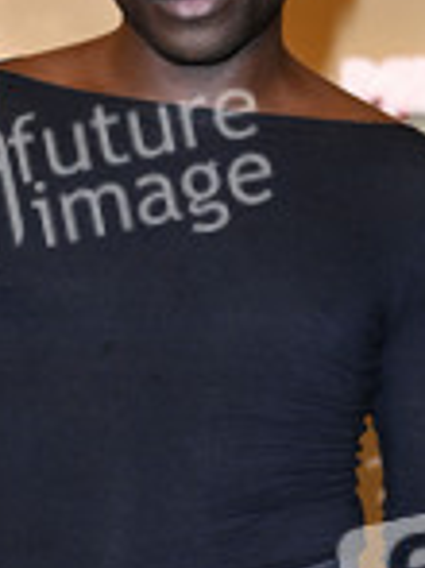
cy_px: 375
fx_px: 4213
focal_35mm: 257
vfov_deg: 7.7
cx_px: 185
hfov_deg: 5.8
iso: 1000
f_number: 5.6
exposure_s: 1/250
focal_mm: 98
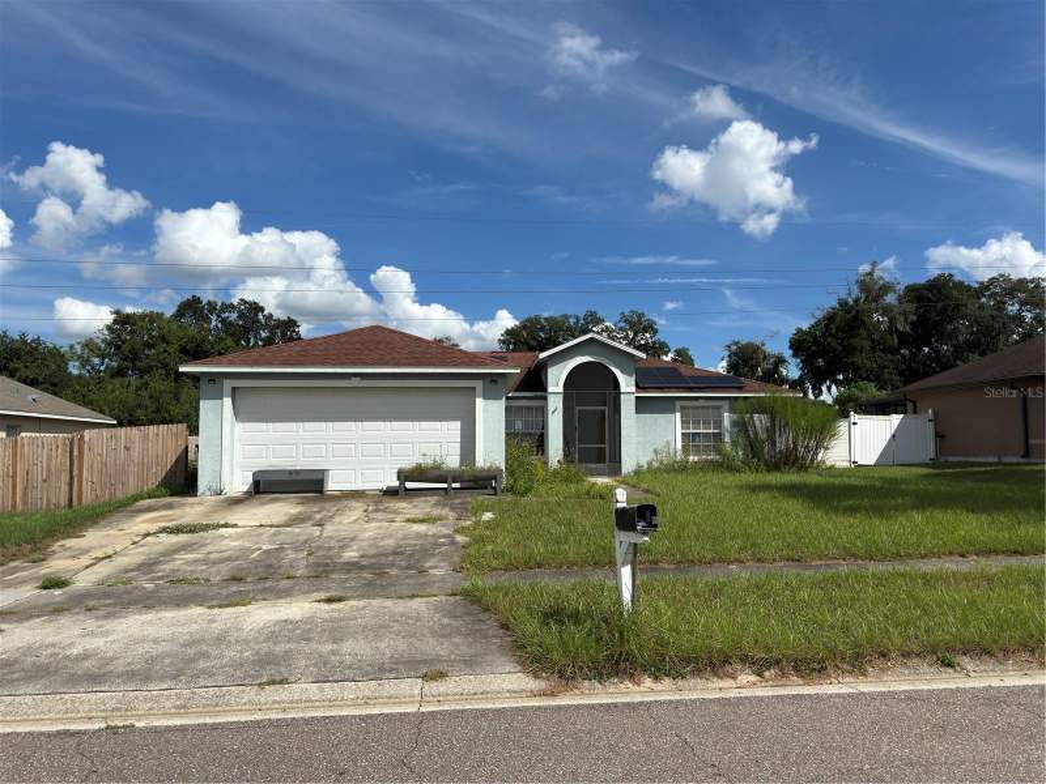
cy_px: 392
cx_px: 523
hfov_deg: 71.6
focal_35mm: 24
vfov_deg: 56.8
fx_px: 725
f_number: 1.78
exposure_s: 1/11628
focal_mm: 6.76
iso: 100
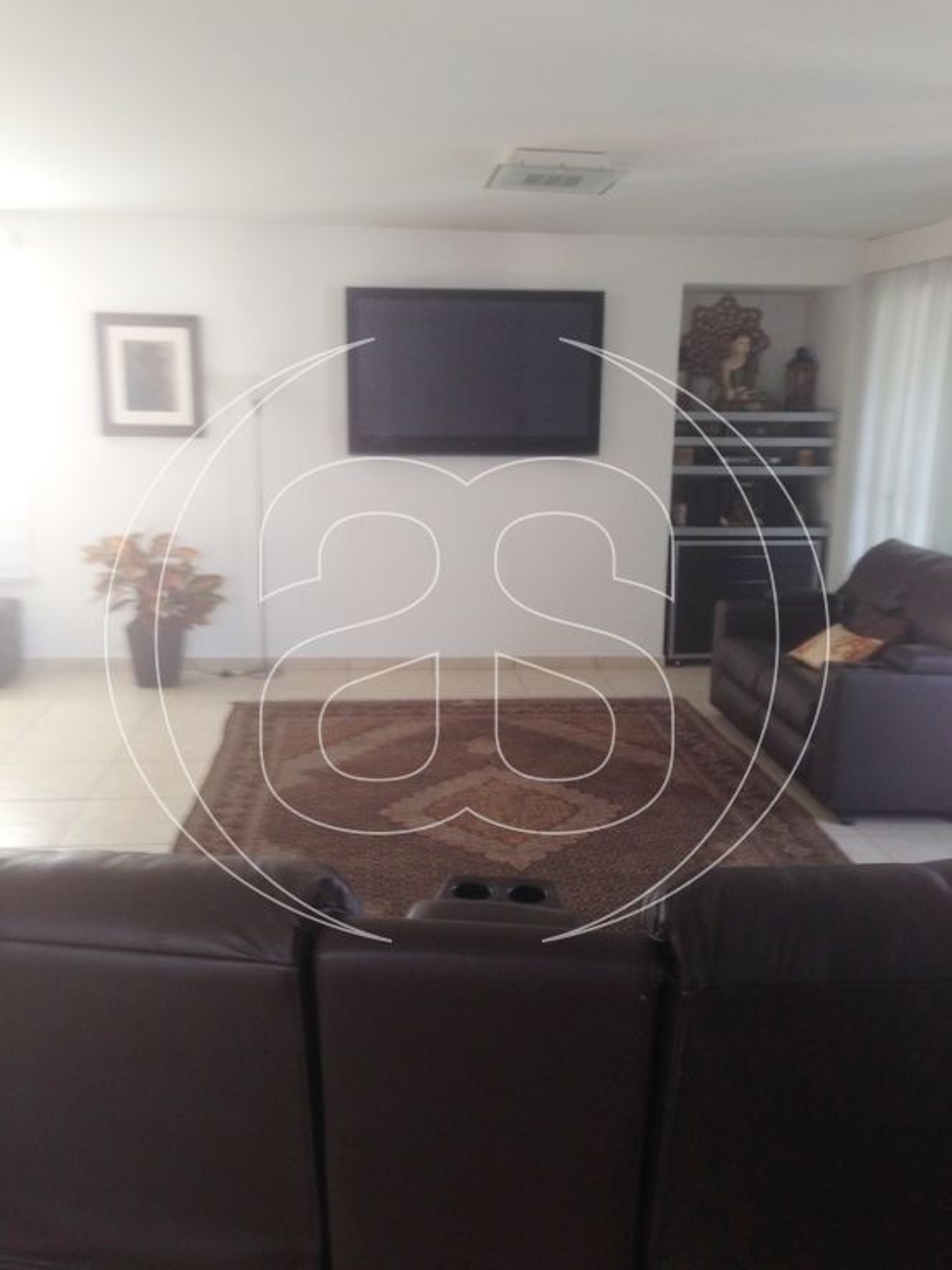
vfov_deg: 55.4
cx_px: 476
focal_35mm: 33
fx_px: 1210
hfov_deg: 42.9
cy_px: 635
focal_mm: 4.12
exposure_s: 1/30
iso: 64
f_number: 2.4
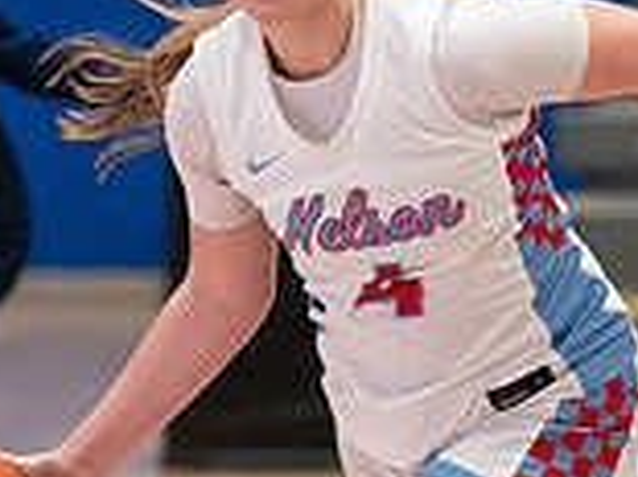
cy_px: 314
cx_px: 300
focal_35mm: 1100
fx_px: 20258
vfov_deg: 1.4
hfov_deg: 1.8
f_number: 2.8
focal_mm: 178
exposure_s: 1/1000
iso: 5000
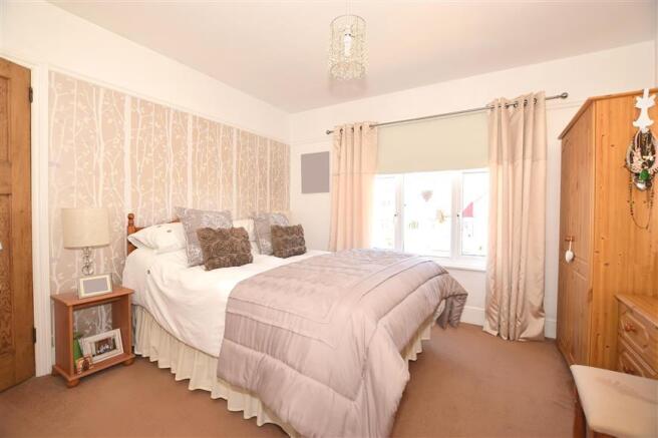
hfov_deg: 100.4
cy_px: 219
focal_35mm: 15
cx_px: 329
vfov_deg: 77.3
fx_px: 274
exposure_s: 1/100
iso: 200
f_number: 5
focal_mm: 10
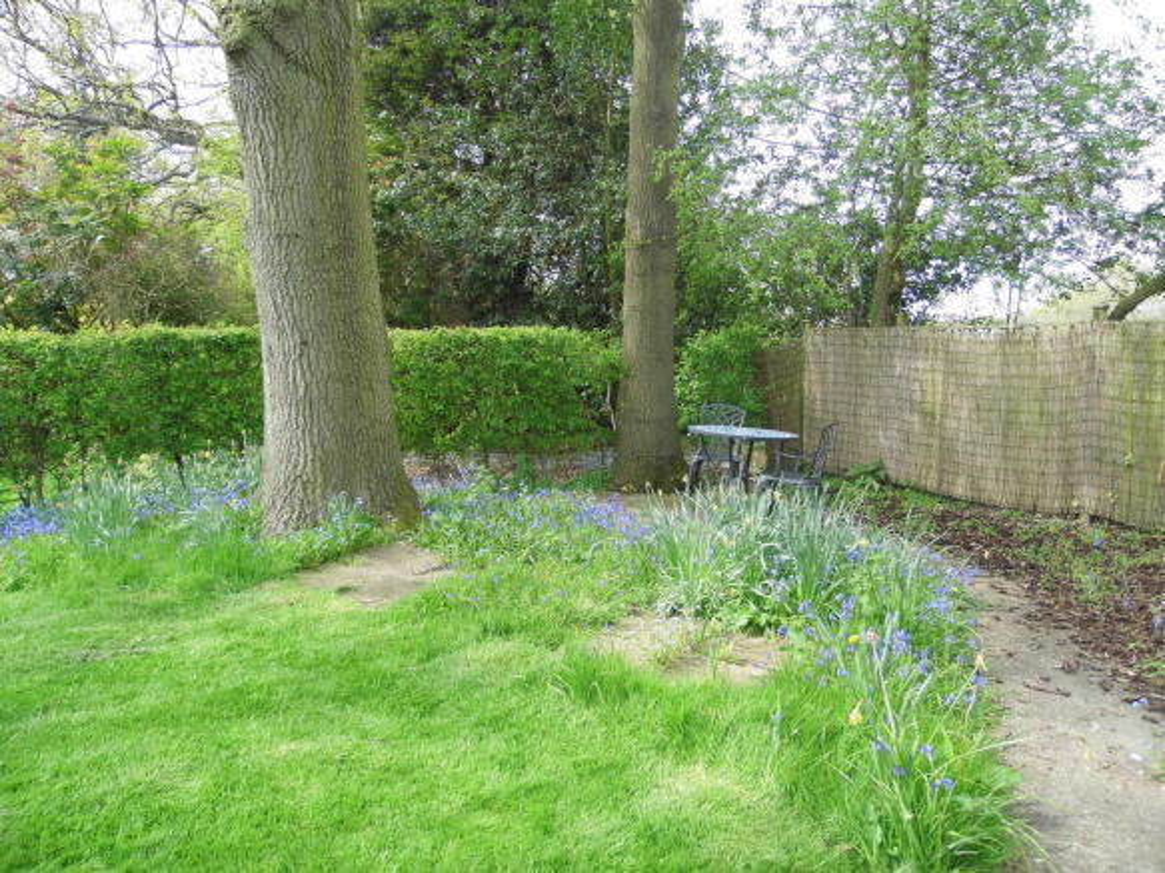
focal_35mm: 25
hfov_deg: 69.4
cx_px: 582
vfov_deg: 54.9
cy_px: 436
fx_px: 841
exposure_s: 1/200
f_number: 3
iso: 100
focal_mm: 4.5
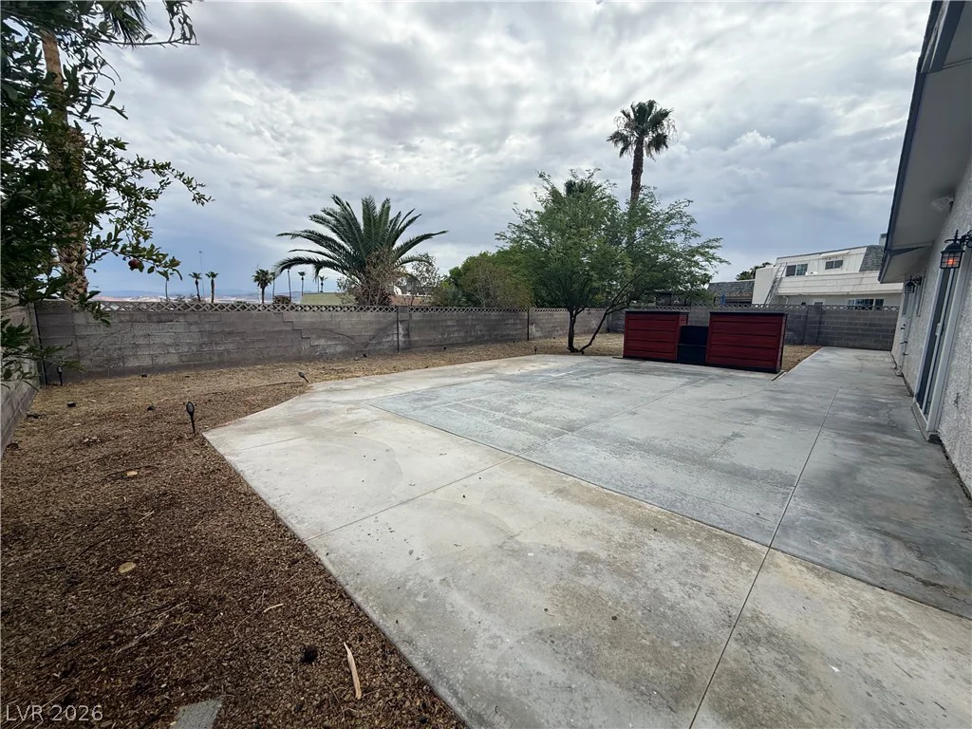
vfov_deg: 85.7
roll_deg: -1.6
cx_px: 486
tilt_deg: -8.2
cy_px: 364
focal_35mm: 14
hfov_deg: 102.1
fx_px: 393
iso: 50
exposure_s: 1/1901
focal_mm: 2.22
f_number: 2.2
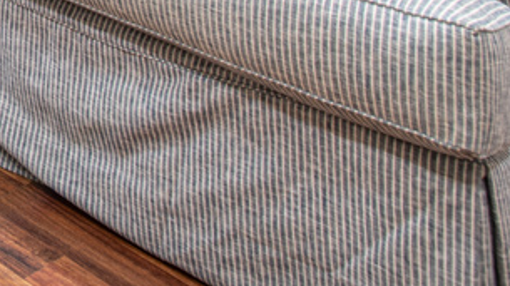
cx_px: -548
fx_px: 1013
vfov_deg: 11.0
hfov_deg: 17.8
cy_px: -557
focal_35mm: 75
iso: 64
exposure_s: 1.6
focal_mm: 14
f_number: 9
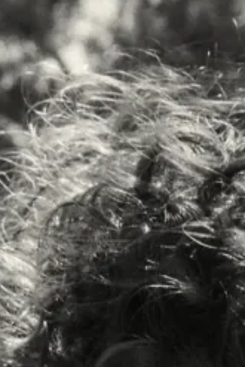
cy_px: 724
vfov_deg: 11.1
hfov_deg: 8.1
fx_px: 1712
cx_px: 327
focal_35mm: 168
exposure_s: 1/50
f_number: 6.3
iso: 50
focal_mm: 24
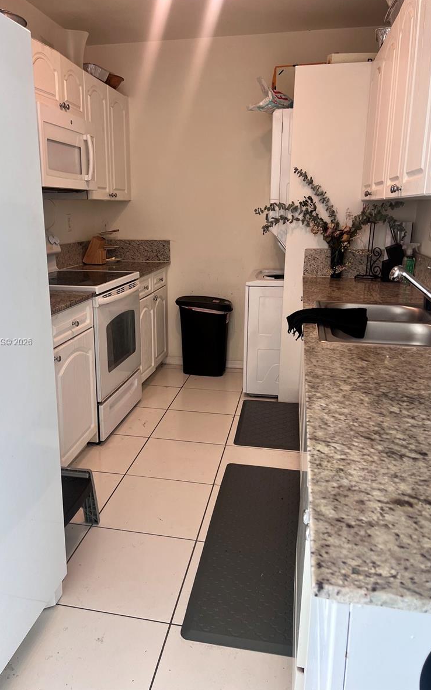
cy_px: 342
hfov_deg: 44.4
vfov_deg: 66.5
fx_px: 526
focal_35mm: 28
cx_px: 186
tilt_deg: -13.8
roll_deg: -0.1
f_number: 1.5
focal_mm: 5.7
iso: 80
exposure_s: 1/120
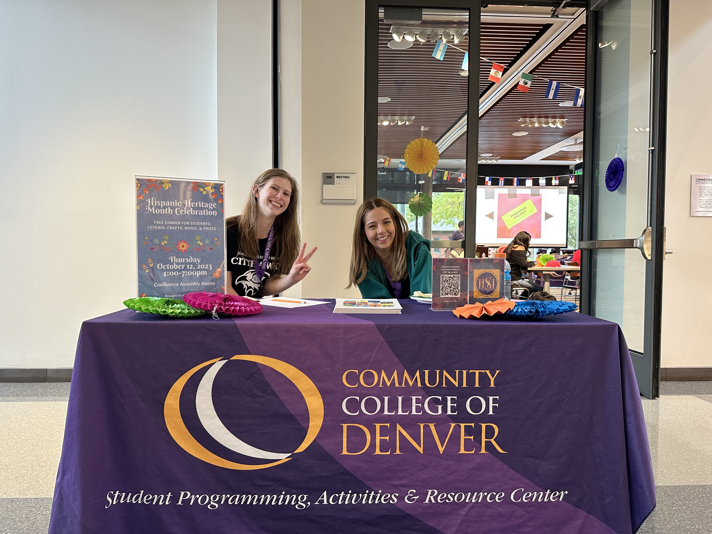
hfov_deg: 71.6
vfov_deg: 56.8
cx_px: 356
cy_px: 267
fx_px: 494
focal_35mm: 24
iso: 200
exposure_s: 1/60
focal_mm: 6.86
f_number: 1.78
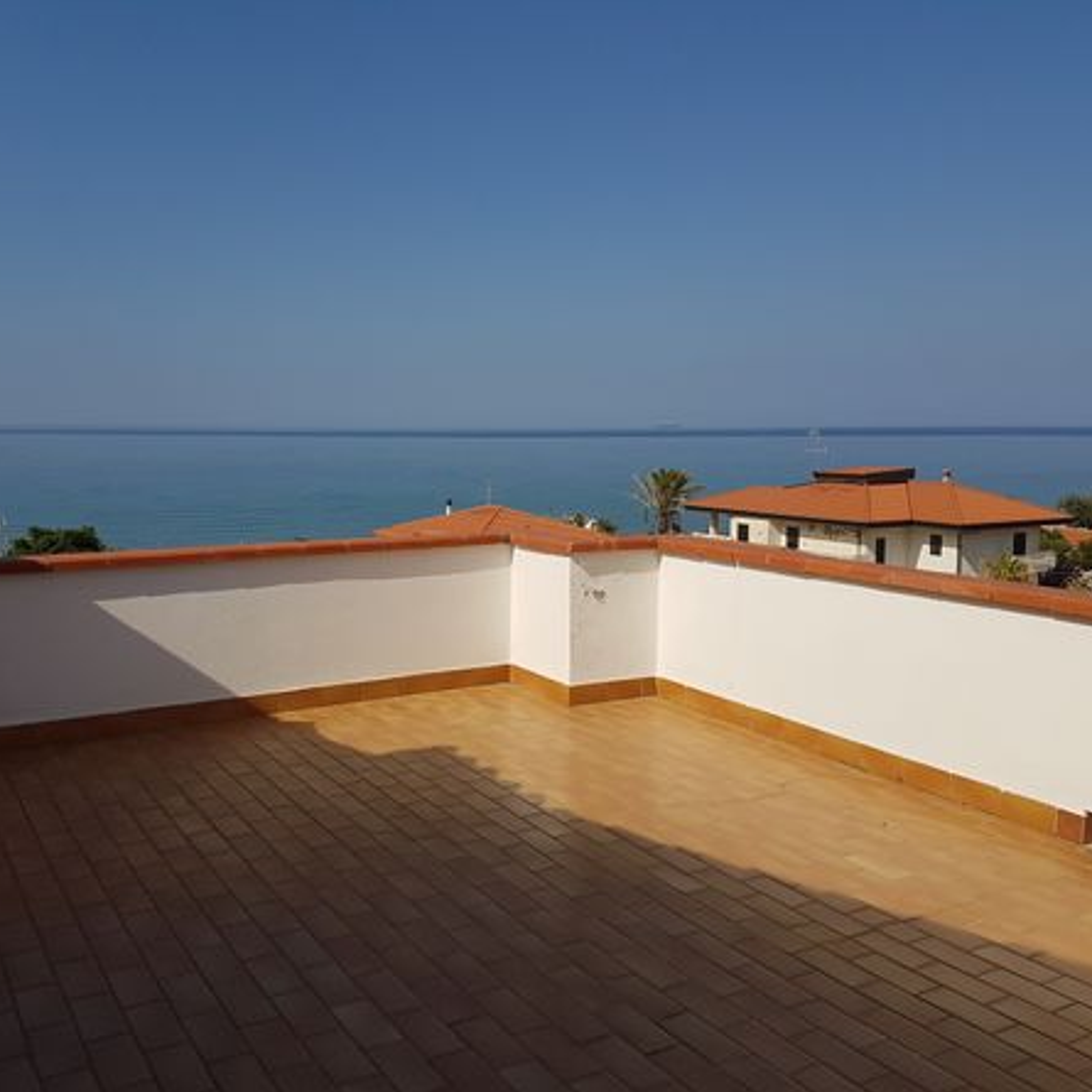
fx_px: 1106
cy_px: 547
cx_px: 501
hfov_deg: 52.5
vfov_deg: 52.5
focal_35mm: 31
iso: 40
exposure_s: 1/5056
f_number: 1.7
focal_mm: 4.2
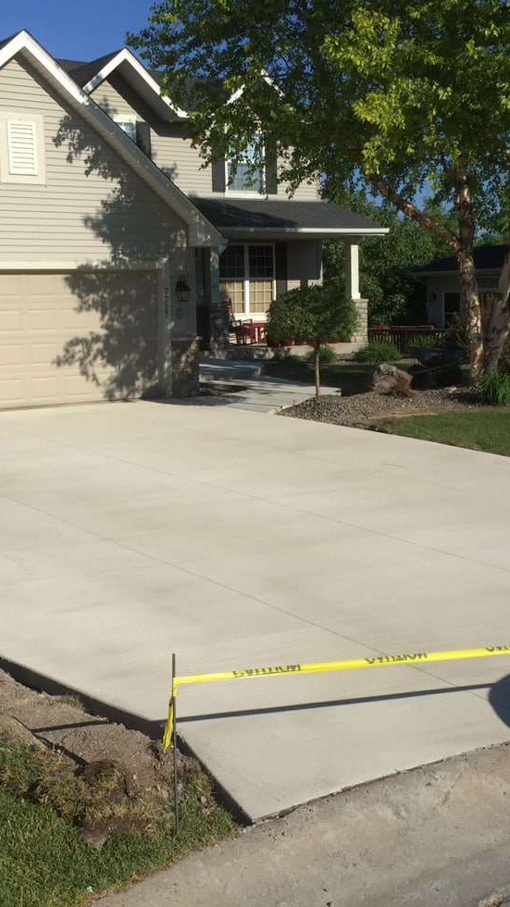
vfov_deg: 47.4
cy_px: 445
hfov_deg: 27.6
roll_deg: +1.9
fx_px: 1034
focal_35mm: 43
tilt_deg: -7.0
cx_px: 190
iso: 32
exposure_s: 1/1883
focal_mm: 4.15
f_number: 2.2
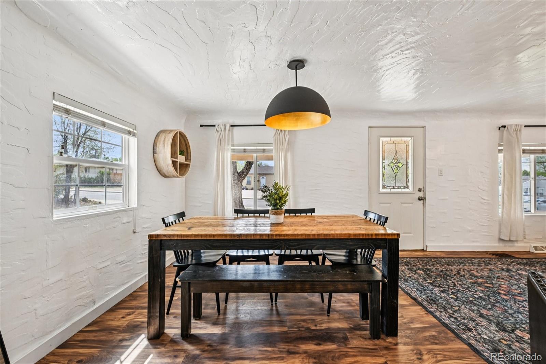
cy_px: 182
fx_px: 212
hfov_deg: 104.3
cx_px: 273
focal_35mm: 14
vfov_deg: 81.2
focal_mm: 14
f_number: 11
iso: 320
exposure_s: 1/15
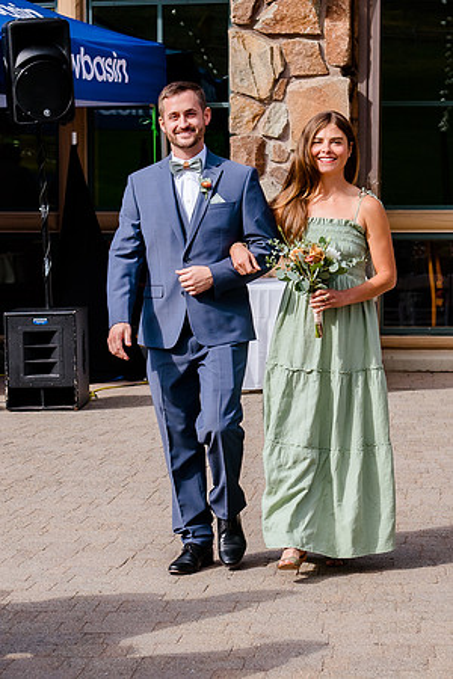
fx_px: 2433
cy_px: 308
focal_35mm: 129
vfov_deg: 15.9
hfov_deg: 10.6
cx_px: 242
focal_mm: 48
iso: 200
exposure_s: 1/1250
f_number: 4.5
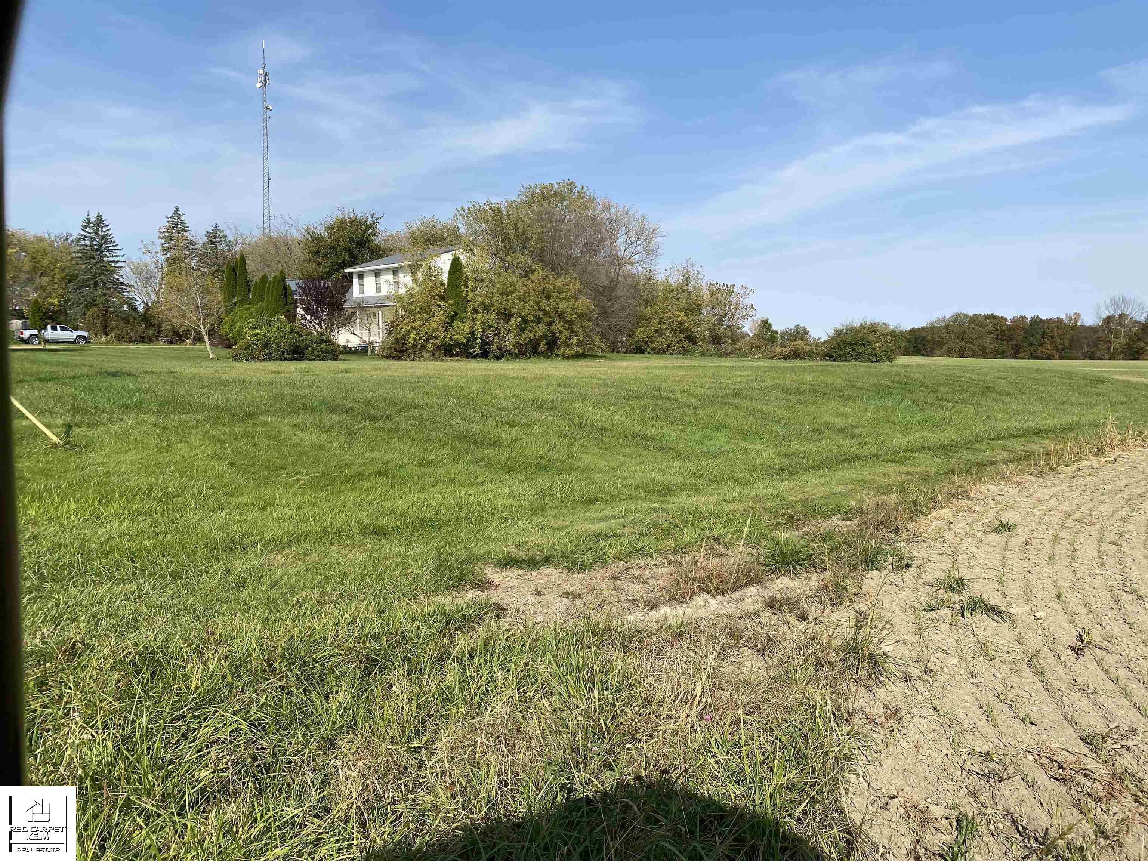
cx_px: 574
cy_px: 430
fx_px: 862
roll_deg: -0.9
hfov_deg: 67.3
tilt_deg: -6.8
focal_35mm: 26
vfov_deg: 53.1
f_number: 1.8
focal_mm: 4.25
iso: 32
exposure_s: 1/2890
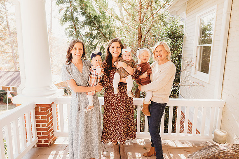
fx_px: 159
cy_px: 80
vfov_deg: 53.2
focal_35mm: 24
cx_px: 120
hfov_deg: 73.7
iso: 400
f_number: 4.5
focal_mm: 24
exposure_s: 1/200
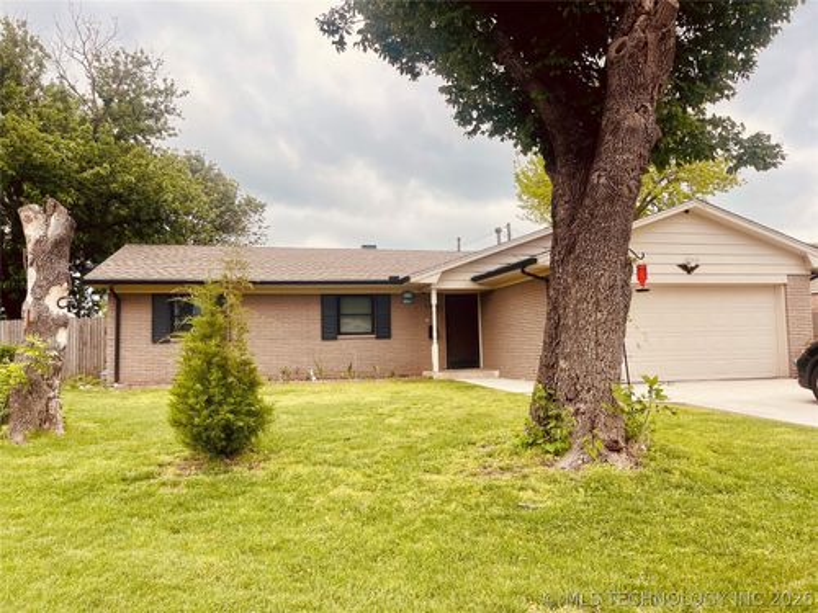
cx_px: 409
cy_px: 306
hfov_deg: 69.4
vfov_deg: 54.9
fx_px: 591
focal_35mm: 25
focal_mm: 5.1
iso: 32
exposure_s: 1/775
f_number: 1.6
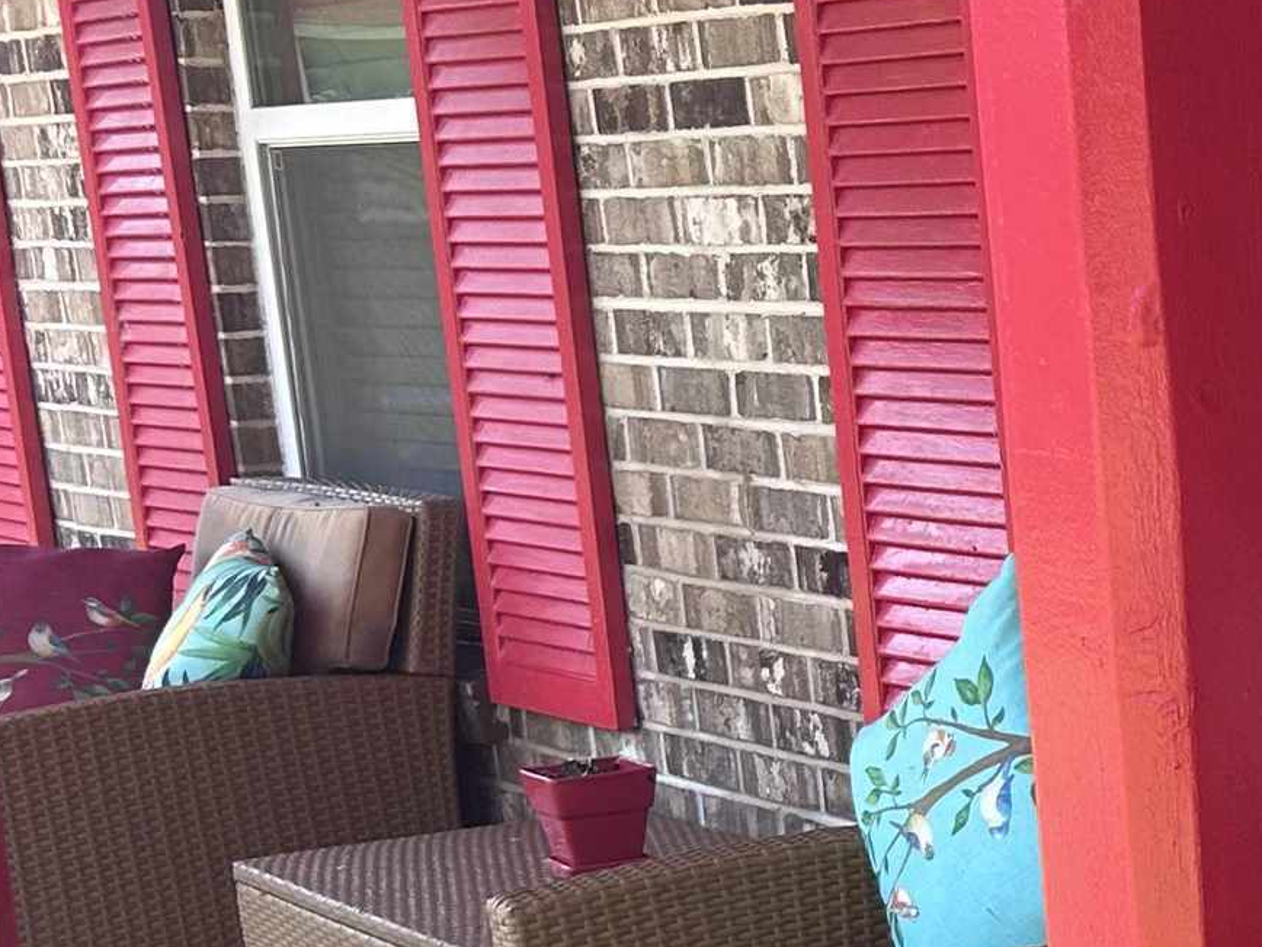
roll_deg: +1.5
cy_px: 960
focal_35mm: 92
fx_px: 3354
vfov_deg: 15.7
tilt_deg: -13.1
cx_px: 1992
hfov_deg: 18.4
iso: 40
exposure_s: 1/237
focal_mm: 5.7
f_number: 1.5
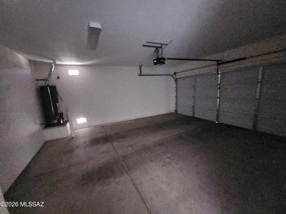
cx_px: 143
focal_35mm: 13
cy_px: 107
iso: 1600
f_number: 2.2
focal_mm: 1.74
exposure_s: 1/24
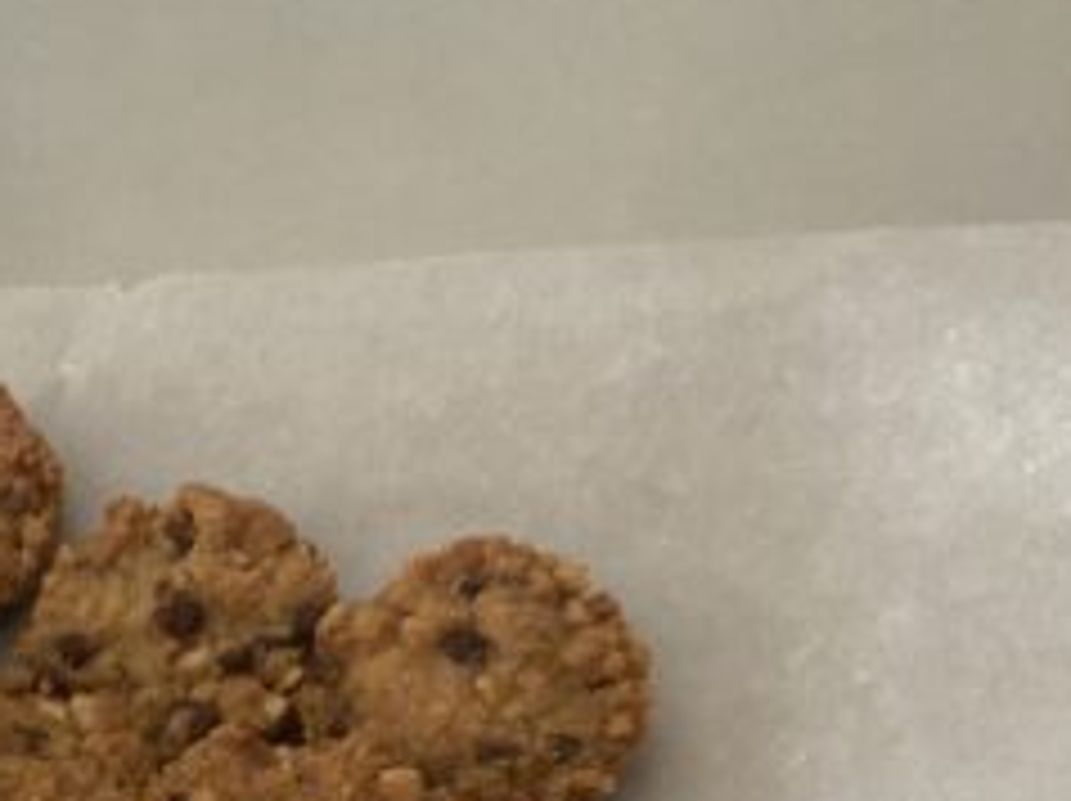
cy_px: 914
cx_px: -178
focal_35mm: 73
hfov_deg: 24.5
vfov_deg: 19.2
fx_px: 2256
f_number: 1.8
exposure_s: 1/40
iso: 640
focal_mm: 4.25
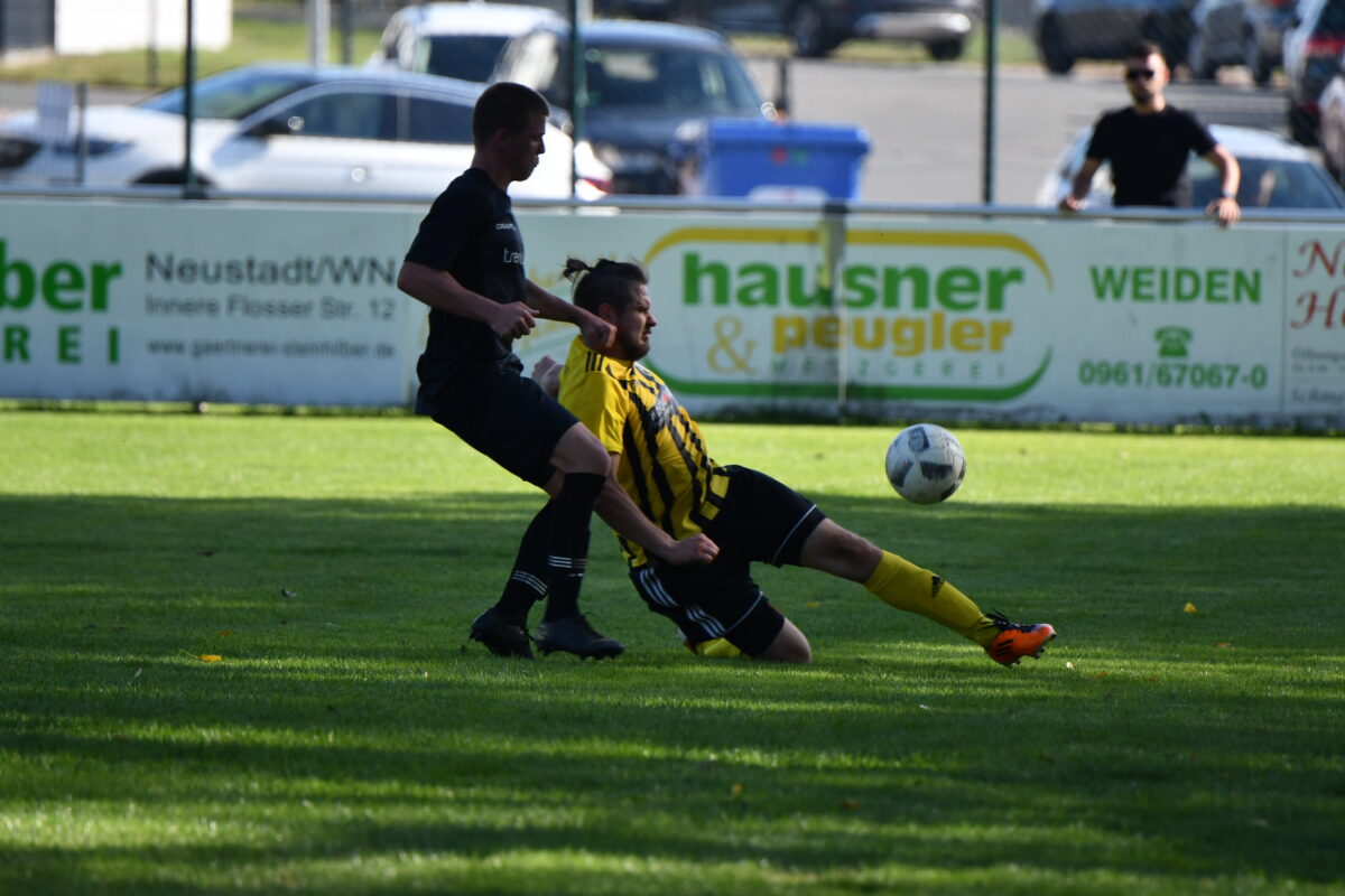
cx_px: 672
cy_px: 448
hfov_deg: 3.4
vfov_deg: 2.3
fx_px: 22415
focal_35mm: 600
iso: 450
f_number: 5.6
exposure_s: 1/1000
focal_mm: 400
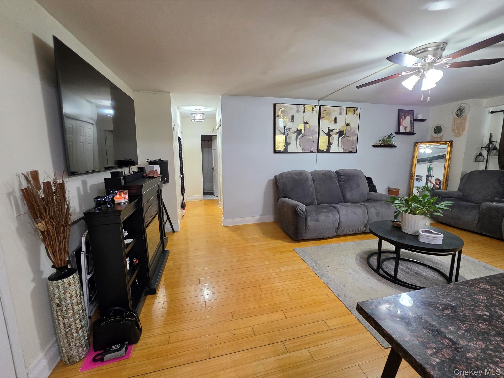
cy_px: 189
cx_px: 252
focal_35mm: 13
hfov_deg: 106.2
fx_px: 189
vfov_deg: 89.9
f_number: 1.9
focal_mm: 2.2
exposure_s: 1/120
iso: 250
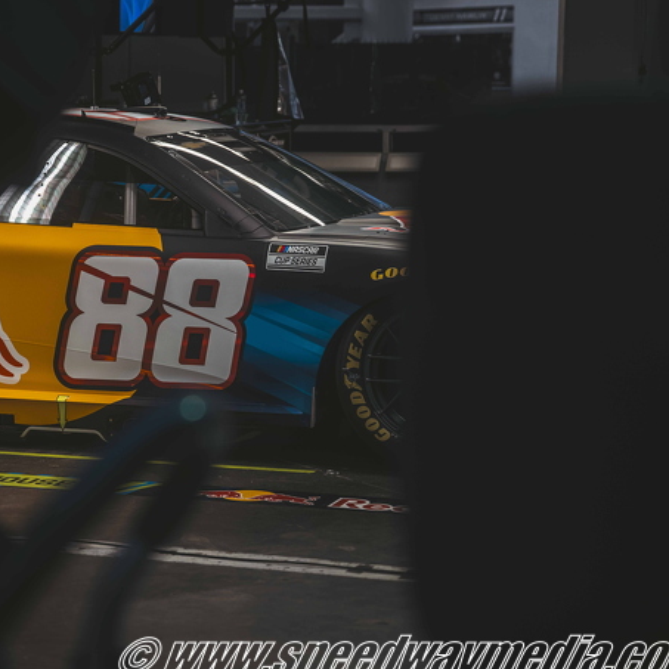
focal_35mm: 104
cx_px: 155
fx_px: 2274
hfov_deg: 16.6
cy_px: 306
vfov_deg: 16.7
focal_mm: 70
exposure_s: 1/40
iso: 200
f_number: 2.8
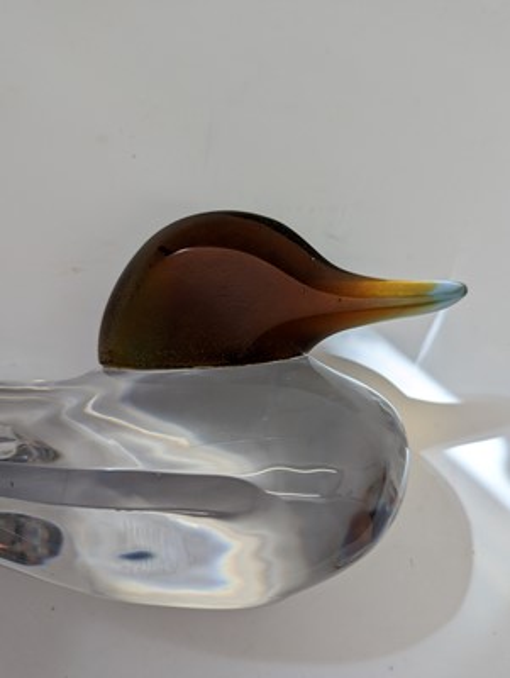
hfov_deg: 56.9
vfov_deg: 71.5
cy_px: 339
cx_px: 255
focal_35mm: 24
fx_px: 470
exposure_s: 1/117
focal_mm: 6.81
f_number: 1.85
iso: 43
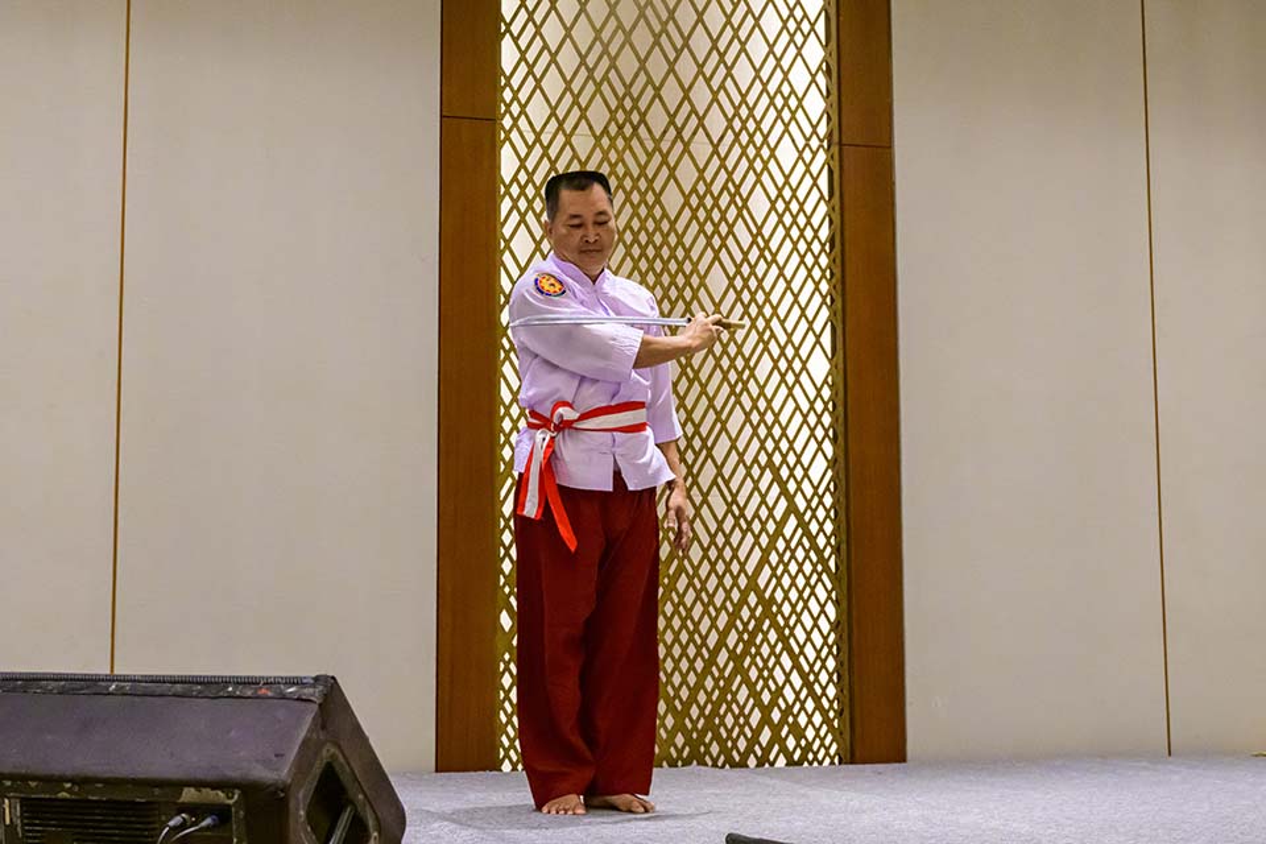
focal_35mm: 47
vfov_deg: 28.6
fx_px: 1653
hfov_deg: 41.9
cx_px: 633
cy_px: 422
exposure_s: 1/320
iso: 3600
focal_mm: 47
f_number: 4.5
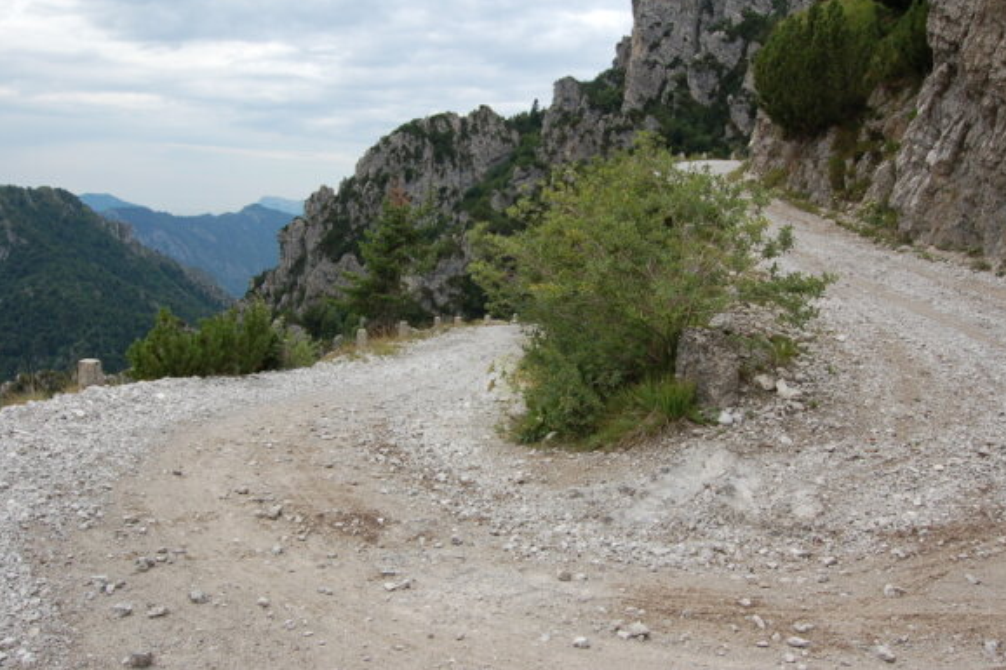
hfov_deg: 65.5
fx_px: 782
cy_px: 325
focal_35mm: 28
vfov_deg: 46.4
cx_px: 515
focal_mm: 18
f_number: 10
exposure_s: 1/250
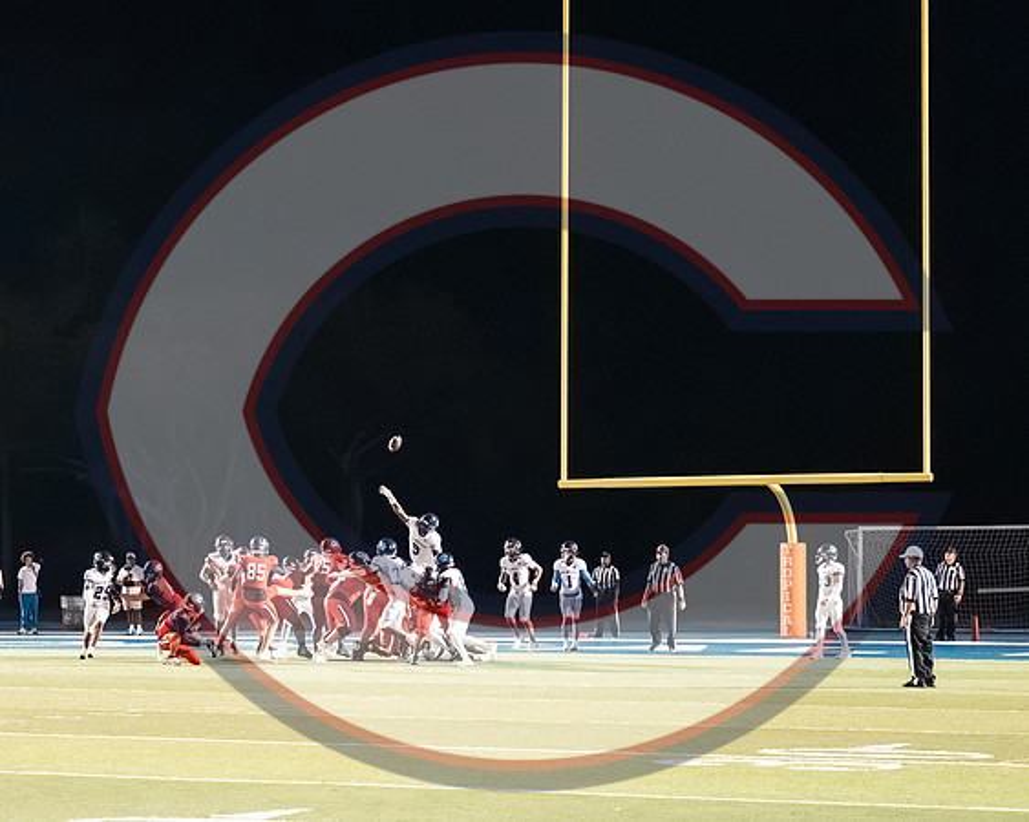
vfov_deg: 12.9
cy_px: 546
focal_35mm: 119
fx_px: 3629
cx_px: 398
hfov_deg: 16.1
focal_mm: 75
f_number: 2.8
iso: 25600
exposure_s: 1/1600
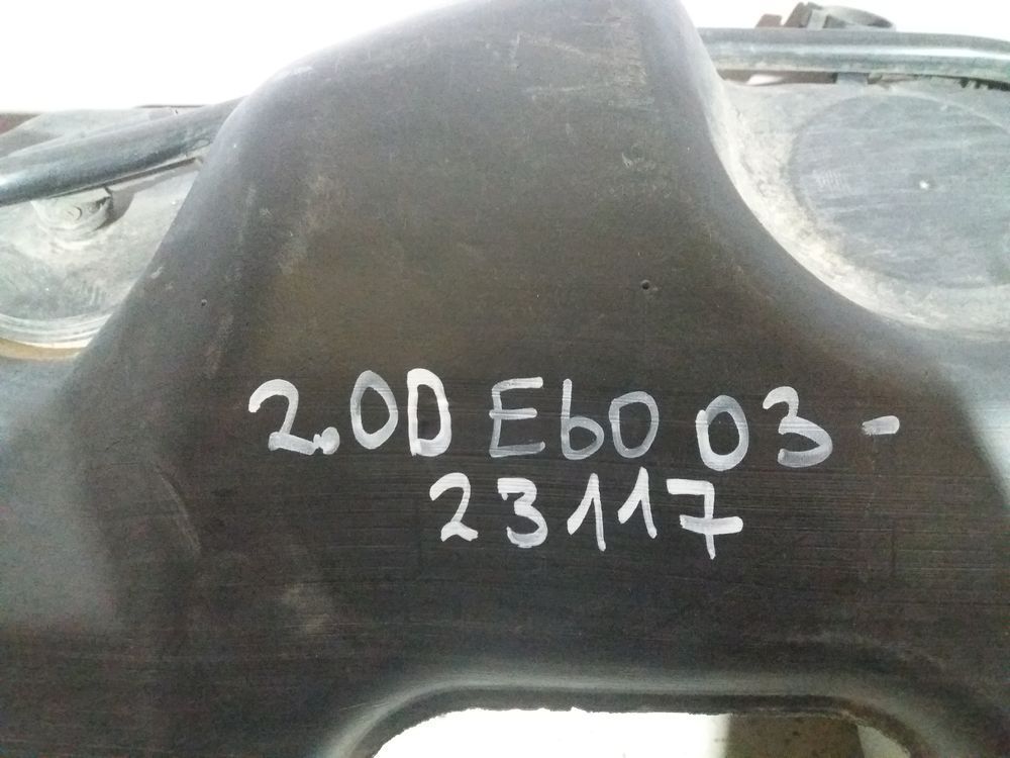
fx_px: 817
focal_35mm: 28
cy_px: 379
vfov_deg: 49.7
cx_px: 505
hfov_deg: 63.4
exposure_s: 1/17
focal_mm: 3.7
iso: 1250
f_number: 1.9
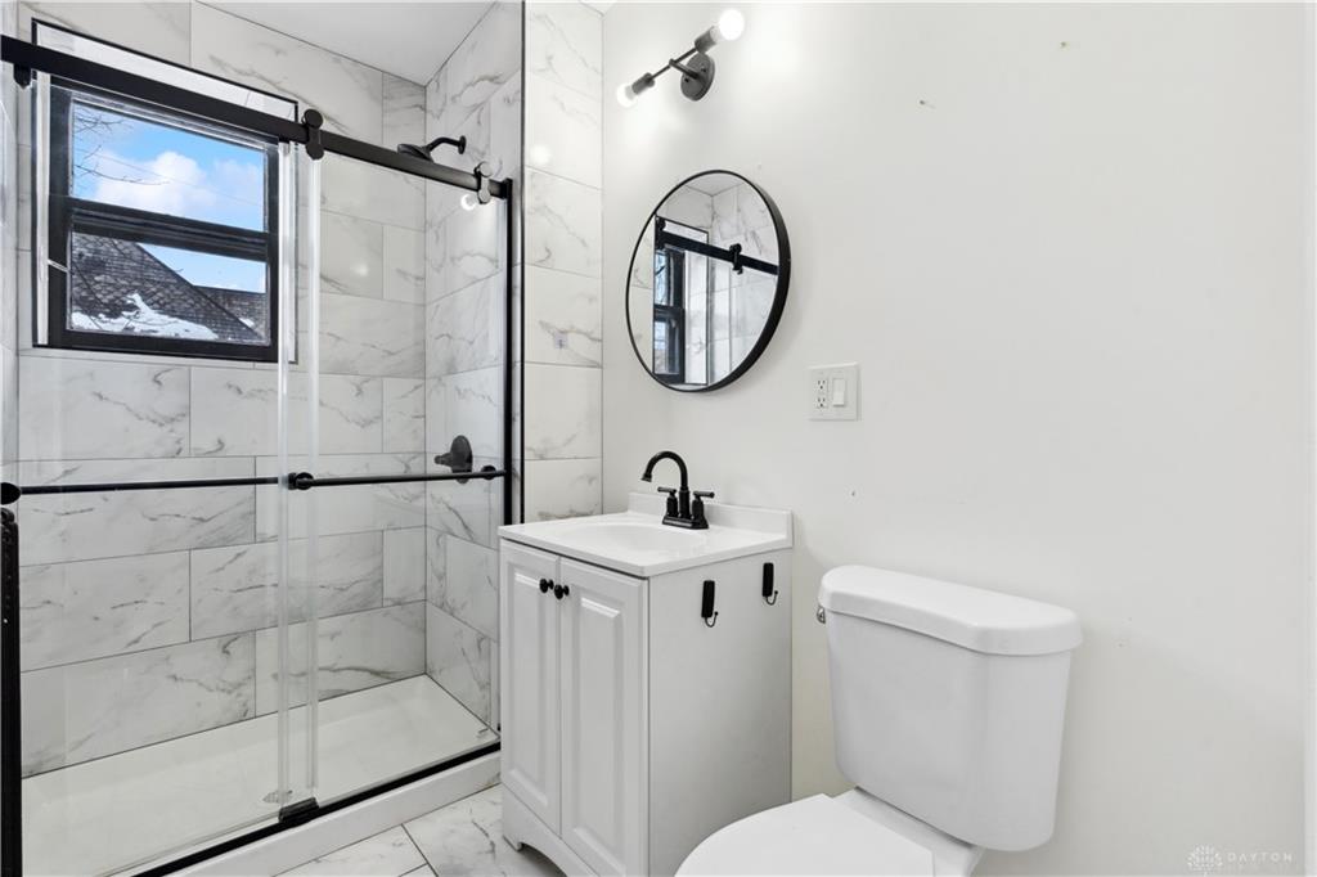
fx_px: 585
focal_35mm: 16
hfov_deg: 96.8
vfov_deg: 73.7
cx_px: 658
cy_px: 438
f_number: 8
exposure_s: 1/60
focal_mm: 16
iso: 400
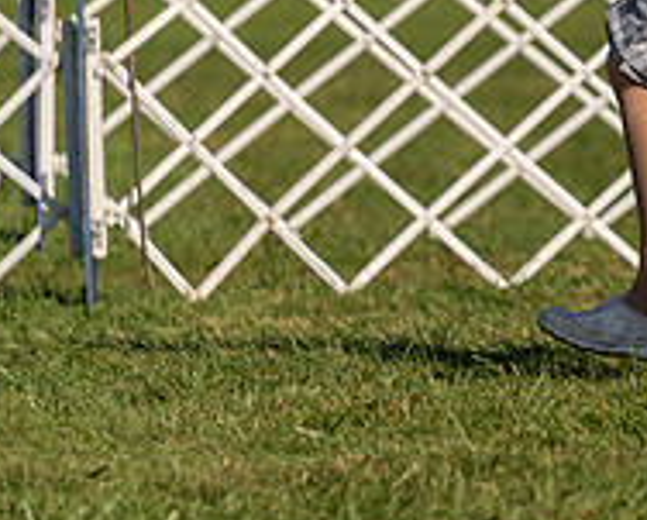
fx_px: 12907
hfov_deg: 2.9
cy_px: -65
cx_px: 917
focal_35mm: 673
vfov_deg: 2.3
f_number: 3.2
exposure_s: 1/3200
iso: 100
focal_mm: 200
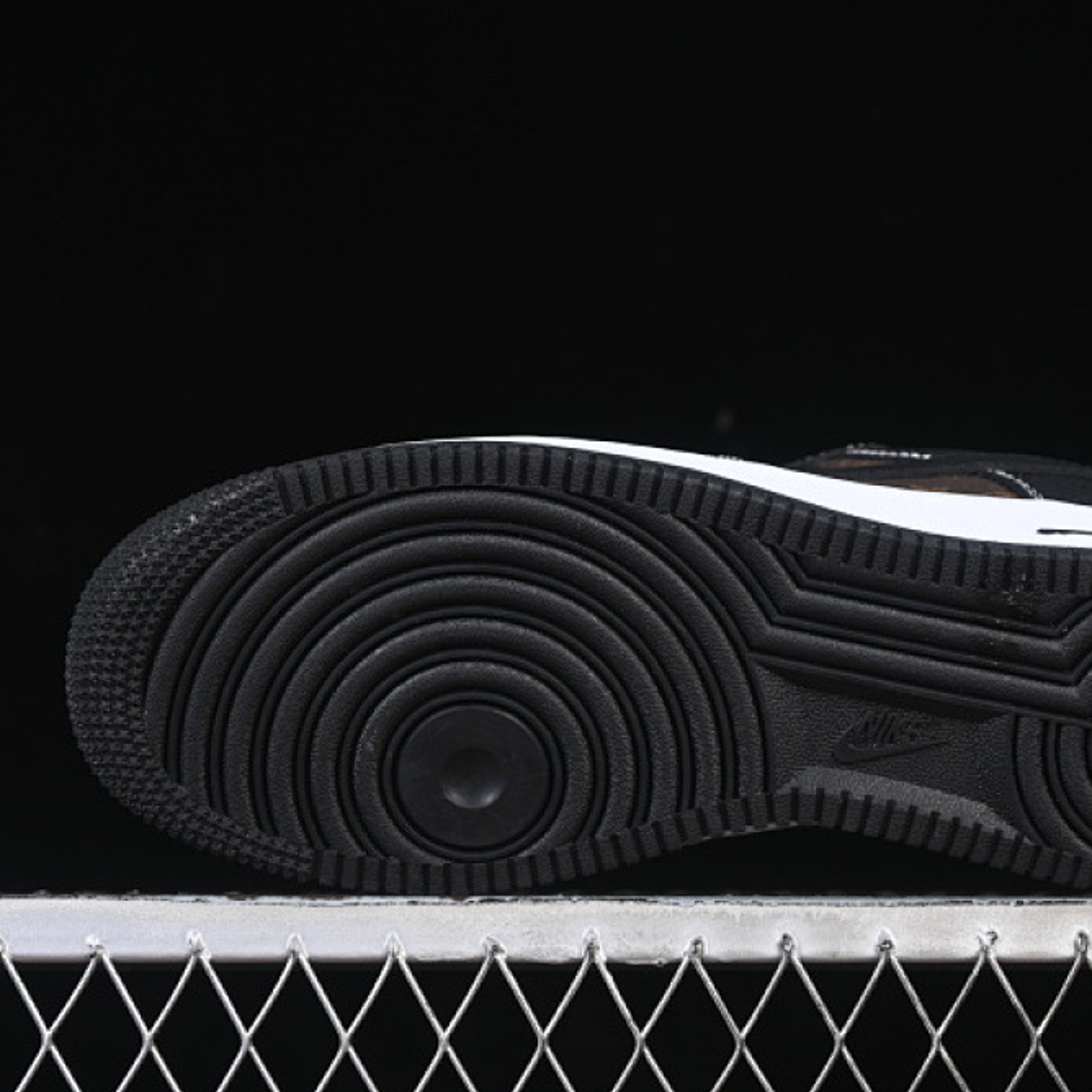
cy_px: 526
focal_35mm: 103
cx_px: 714
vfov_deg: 16.9
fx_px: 3676
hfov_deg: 16.9
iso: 160
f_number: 6.3
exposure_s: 1/60
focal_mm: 50
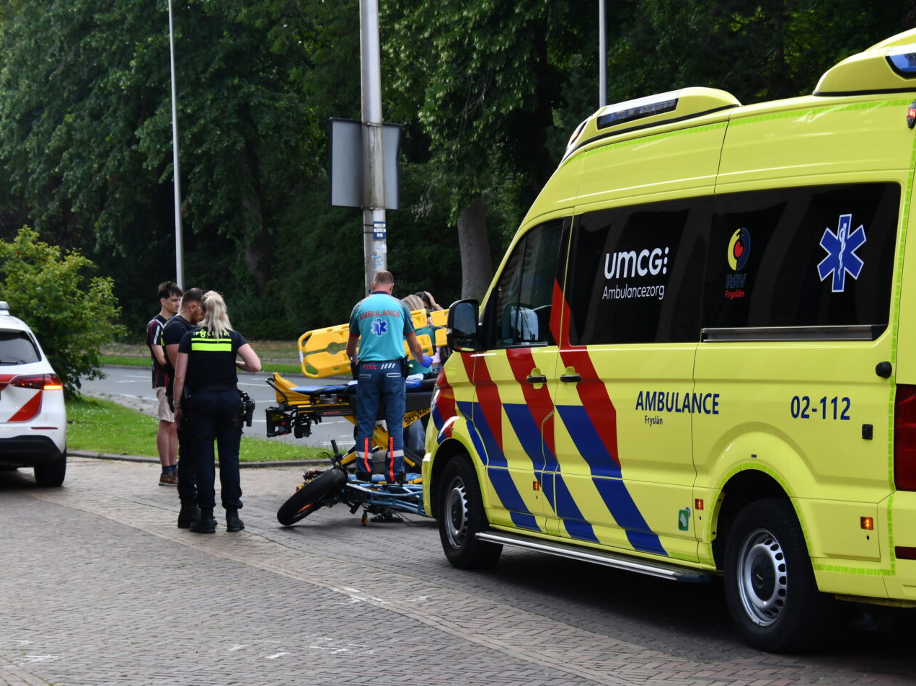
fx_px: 2434
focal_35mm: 92
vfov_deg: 16.1
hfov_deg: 21.3
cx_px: 384
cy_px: 362
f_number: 5.6
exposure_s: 1/250
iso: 360
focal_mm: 50
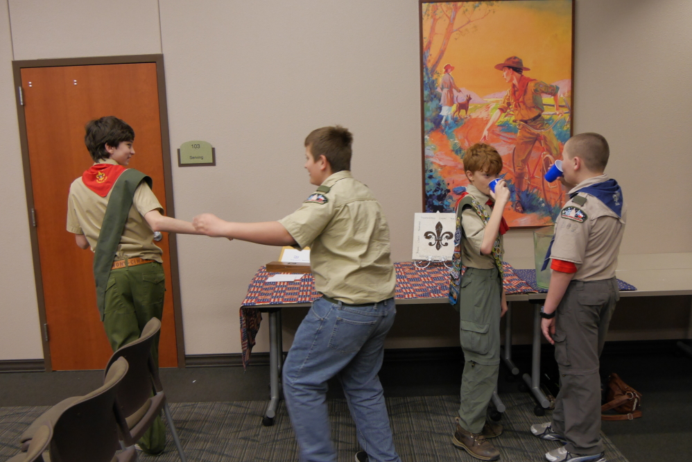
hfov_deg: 58.7
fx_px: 615
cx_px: 345
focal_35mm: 32
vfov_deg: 41.1
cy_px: 234
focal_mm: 15
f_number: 3.6
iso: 1000
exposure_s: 1/60
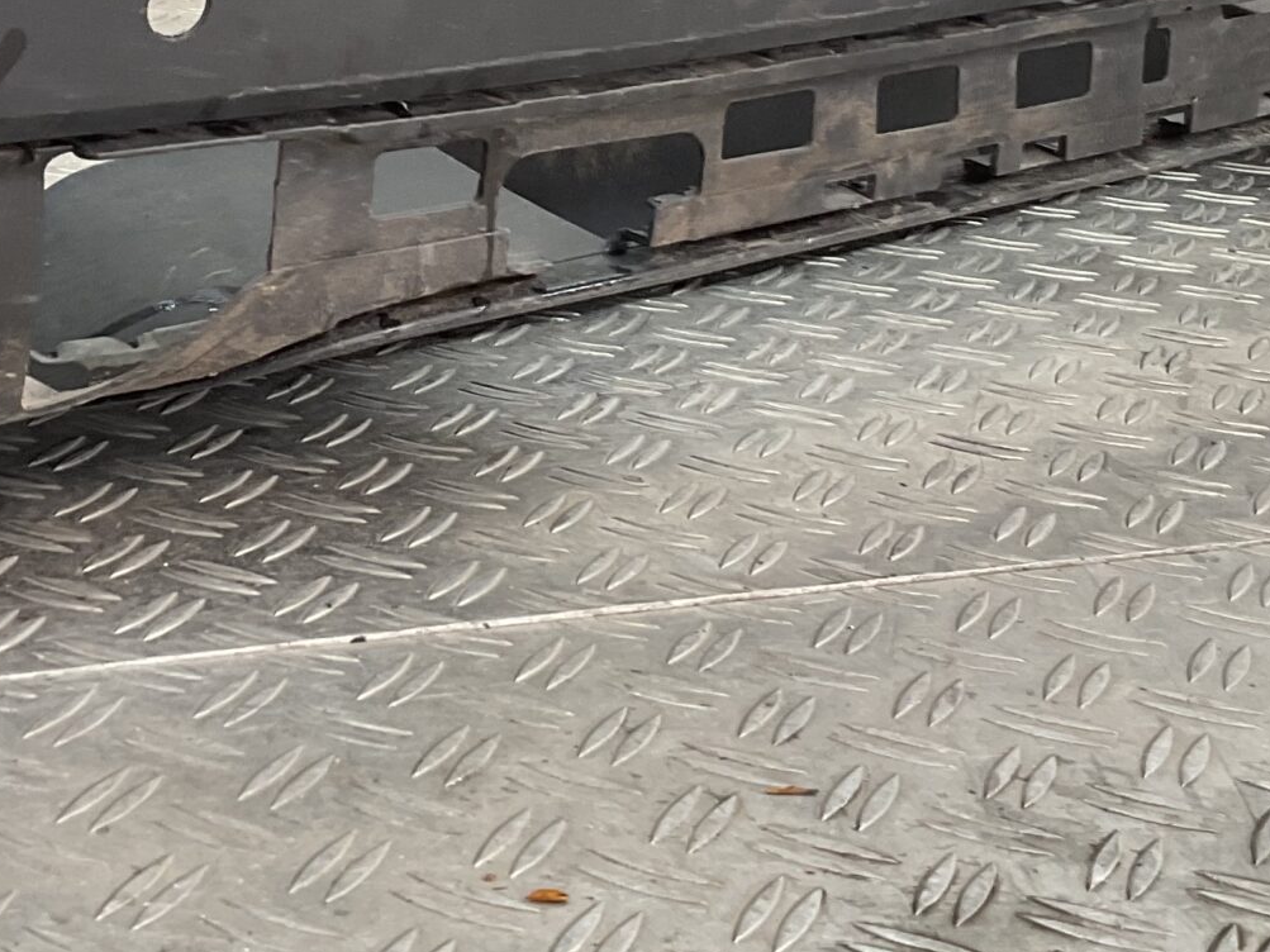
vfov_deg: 19.6
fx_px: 2715
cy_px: 109
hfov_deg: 26.1
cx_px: 366
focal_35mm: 74
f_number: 1.8
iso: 25
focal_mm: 3
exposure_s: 1/120
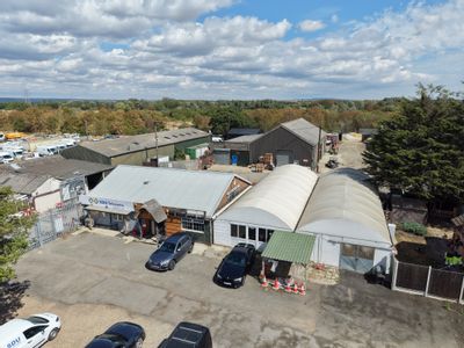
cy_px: 174
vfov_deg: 56.8
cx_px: 232
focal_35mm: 24
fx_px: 322
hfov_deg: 71.6
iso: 260
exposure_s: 1/6400
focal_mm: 8.67
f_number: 1.8
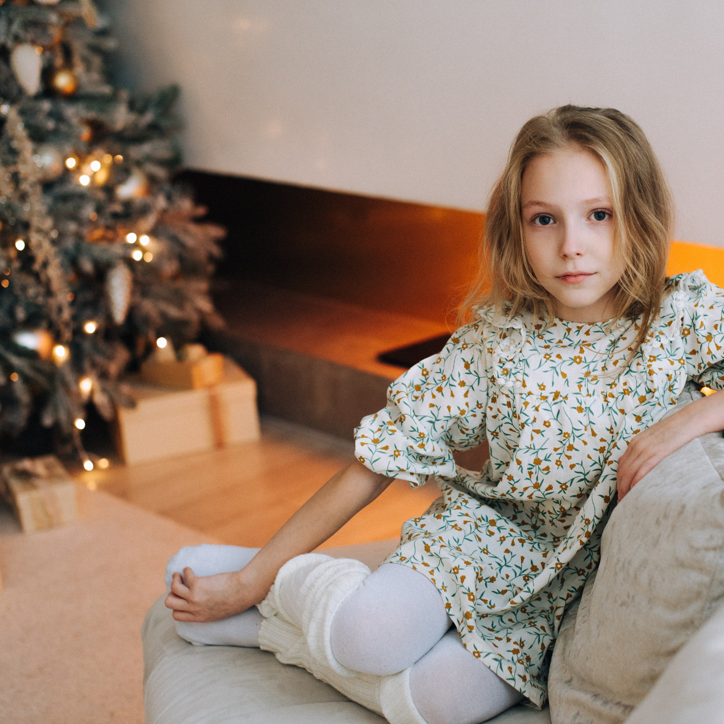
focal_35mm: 64
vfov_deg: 26.9
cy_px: 361
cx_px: 472
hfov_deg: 26.8
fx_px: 1514
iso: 640
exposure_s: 1/160
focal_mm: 50
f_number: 2.8
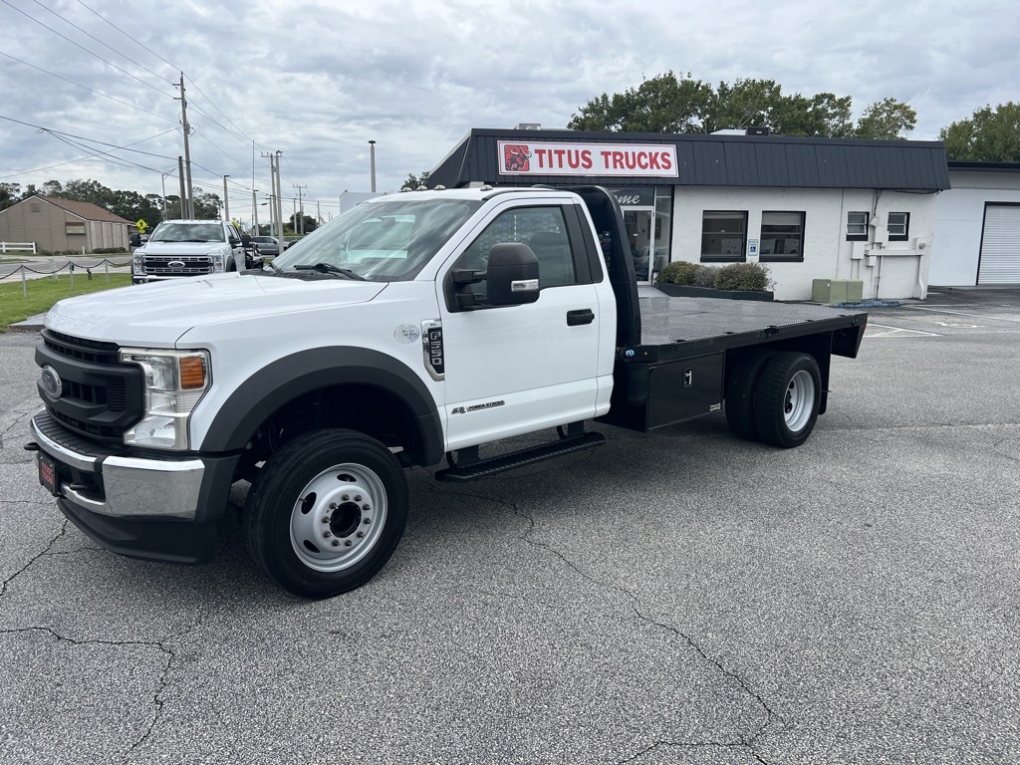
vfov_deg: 53.1
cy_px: 382
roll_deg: -0.3
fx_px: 766
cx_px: 510
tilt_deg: -8.5
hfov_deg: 67.3
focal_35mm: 26
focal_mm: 5.7
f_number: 1.5
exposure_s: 1/3356
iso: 50
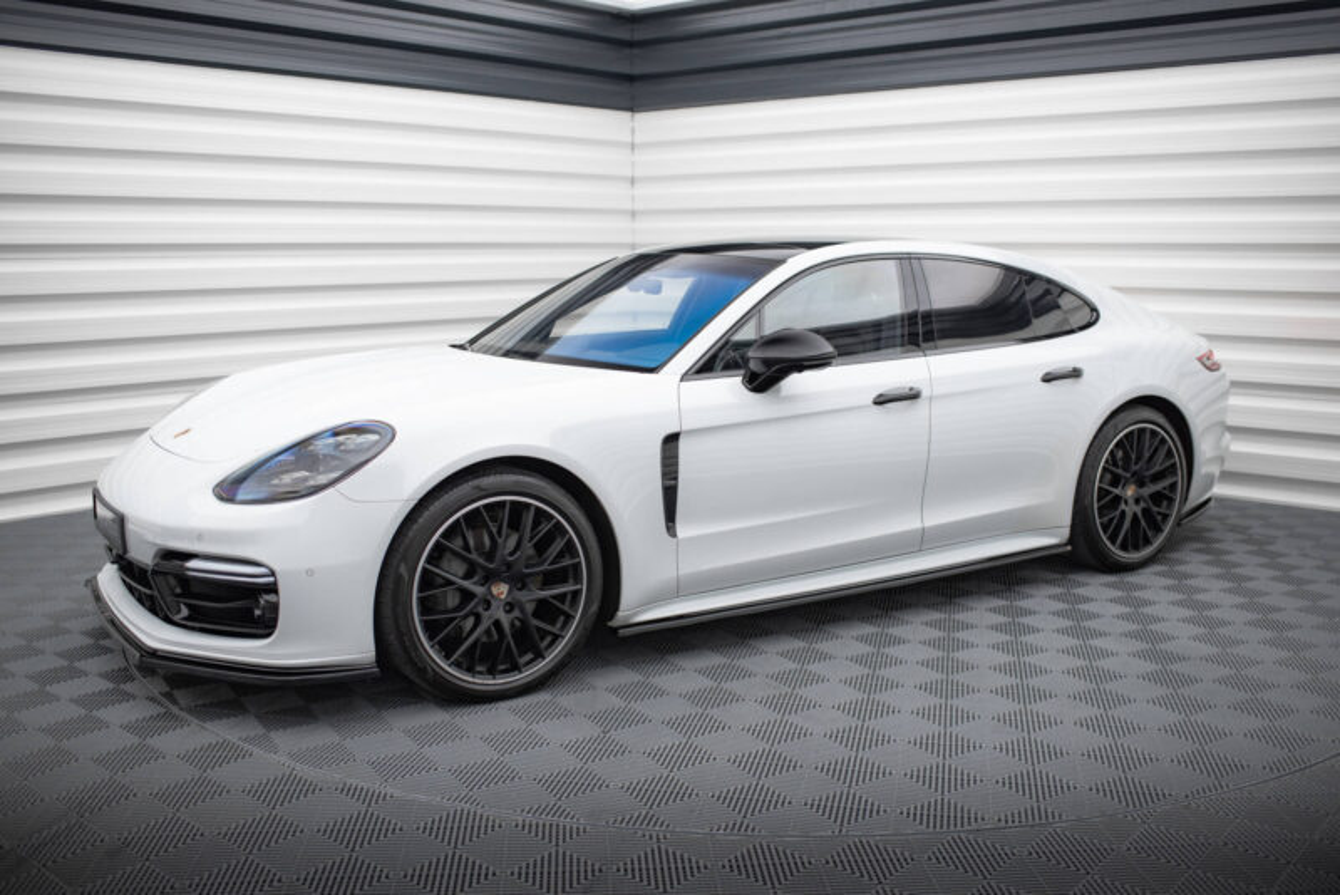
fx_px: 1303
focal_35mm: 35
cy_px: 448
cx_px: 670
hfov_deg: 54.4
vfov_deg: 37.9
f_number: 2.5
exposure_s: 1/200
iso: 500
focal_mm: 35
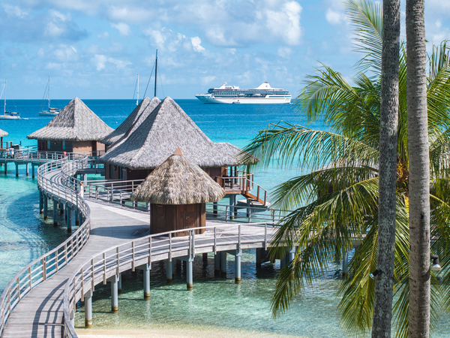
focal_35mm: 70
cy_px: 169
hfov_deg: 27.8
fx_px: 910
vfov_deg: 21.0
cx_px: 225
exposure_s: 1/100
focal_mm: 19.35
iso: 140
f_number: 2.8
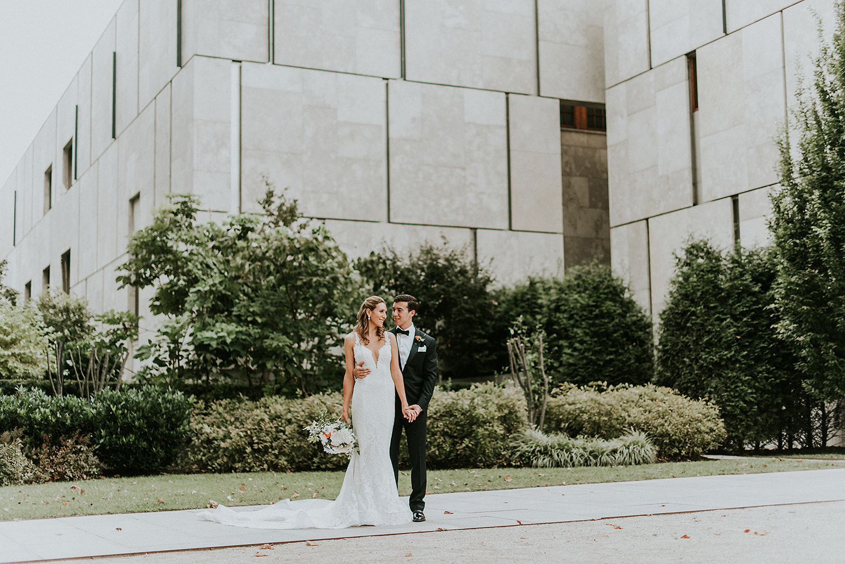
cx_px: 422
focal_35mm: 50
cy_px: 282
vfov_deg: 27.0
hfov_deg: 39.6
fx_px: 1174
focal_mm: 50
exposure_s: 1/800
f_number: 2
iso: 200
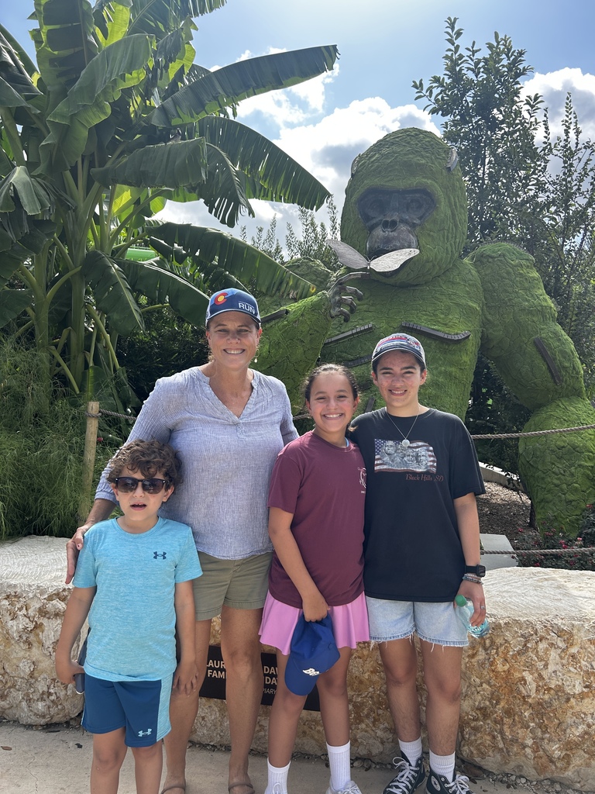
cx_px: 298
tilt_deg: +0.2
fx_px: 596
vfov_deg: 67.3
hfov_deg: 53.1
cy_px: 397
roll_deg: +0.2
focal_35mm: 26
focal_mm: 5.7
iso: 50
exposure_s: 1/1468
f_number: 1.5
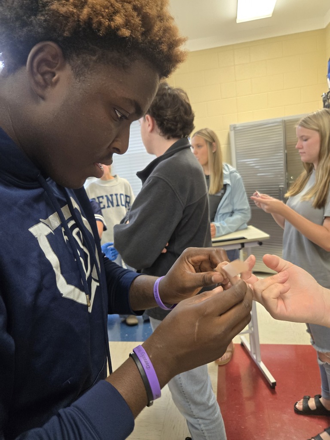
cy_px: 220
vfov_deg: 73.9
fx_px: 292
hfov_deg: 58.9
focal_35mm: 23
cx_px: 165
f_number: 1.8
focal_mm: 5.4
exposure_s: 1/120
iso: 400
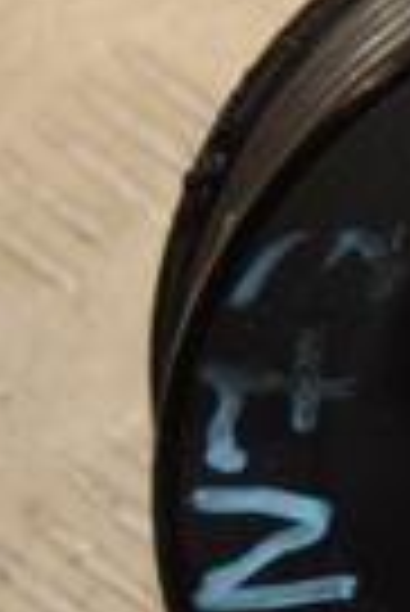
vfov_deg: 5.4
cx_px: 698
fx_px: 6543
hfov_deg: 3.6
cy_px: 220
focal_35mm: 384
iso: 800
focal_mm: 58
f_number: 6.3
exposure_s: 1/200
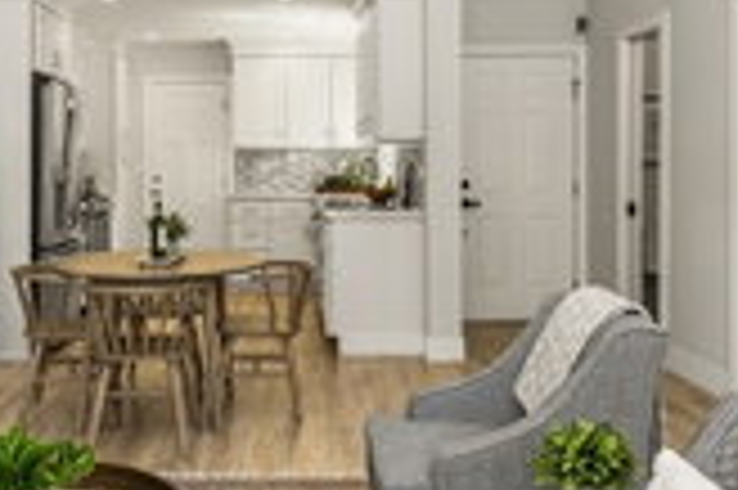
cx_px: 308
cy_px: 193
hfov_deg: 47.3
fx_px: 840
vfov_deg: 32.5
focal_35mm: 41
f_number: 5.6
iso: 80
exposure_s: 1/8
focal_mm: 14
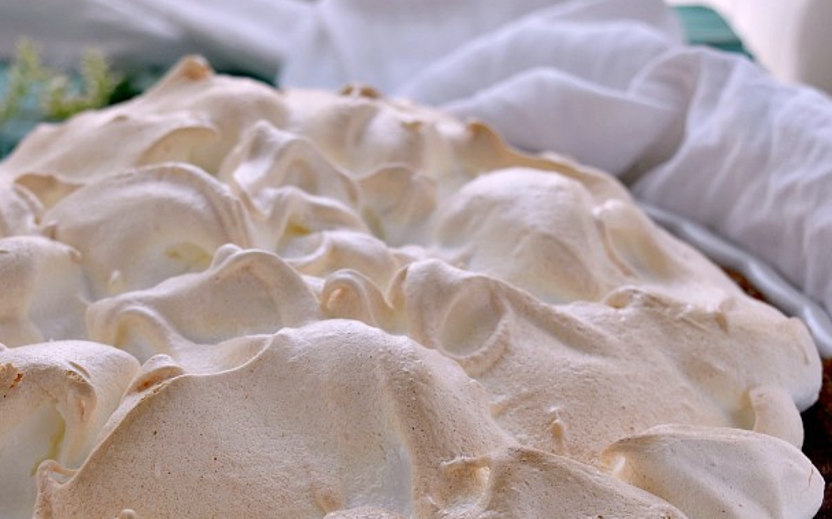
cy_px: 450
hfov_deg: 27.2
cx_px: 221
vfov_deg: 17.2
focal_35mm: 75
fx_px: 1697
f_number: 5.6
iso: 100
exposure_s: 1/100
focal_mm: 29
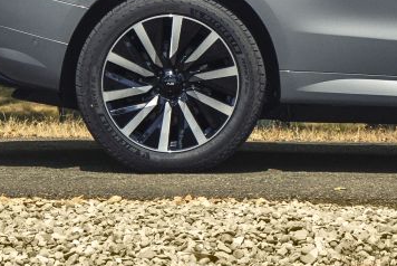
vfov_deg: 2.4
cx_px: 484
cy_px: -117
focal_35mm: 571
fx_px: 6302
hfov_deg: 3.6
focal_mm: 106
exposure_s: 1/4000
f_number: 4.5
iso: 800
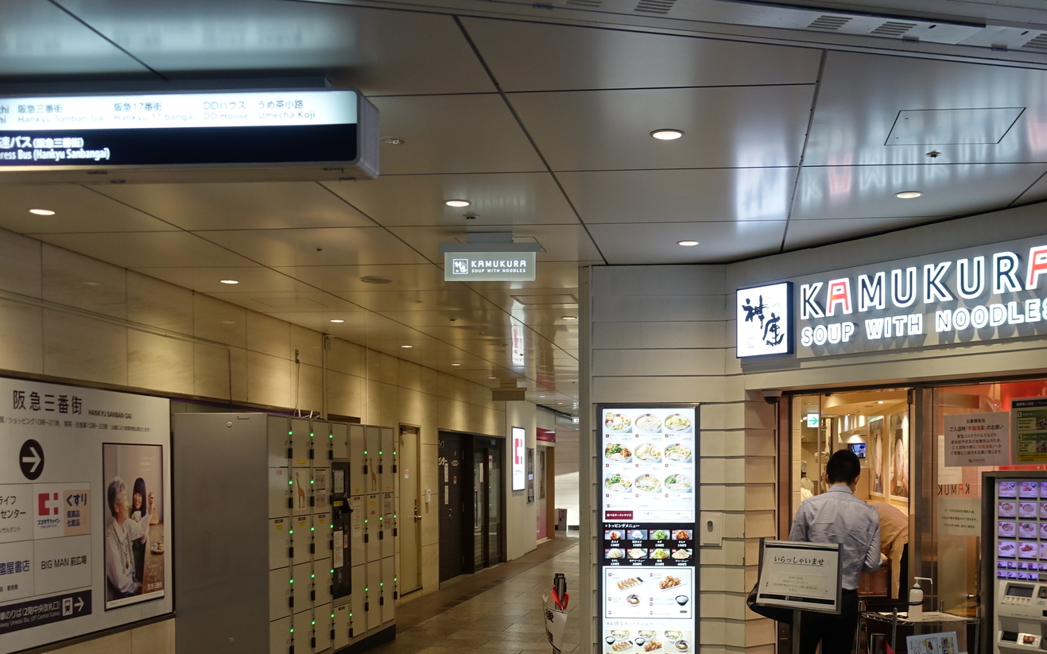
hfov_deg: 49.9
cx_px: 654
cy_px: 499
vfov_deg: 32.1
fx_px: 1113
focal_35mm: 39
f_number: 2.8
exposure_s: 1/60
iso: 125
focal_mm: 8.8
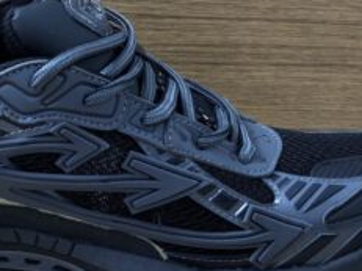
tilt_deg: -8.3
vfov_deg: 16.7
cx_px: 96
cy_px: -42
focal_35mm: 85
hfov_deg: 22.8
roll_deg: -0.8
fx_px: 888
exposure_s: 1/50
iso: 32
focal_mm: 3.99
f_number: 1.8
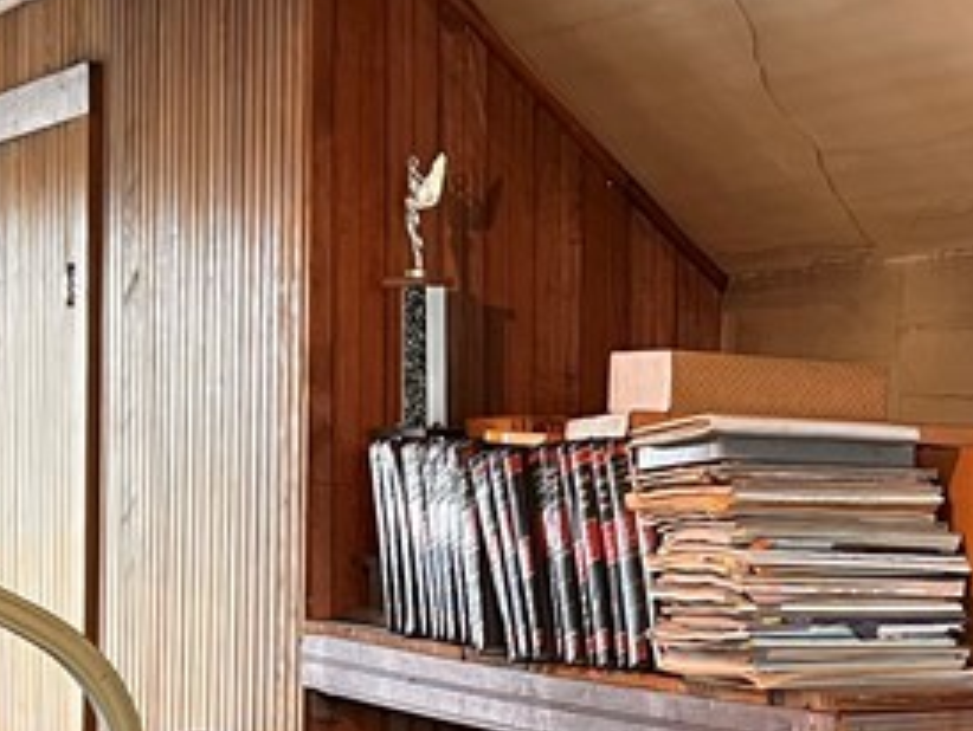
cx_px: 746
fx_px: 2729
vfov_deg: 15.1
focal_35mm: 97
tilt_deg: -3.5
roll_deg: -2.0
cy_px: 646
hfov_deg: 20.0
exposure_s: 1/60
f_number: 1.5
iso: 200
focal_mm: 5.7
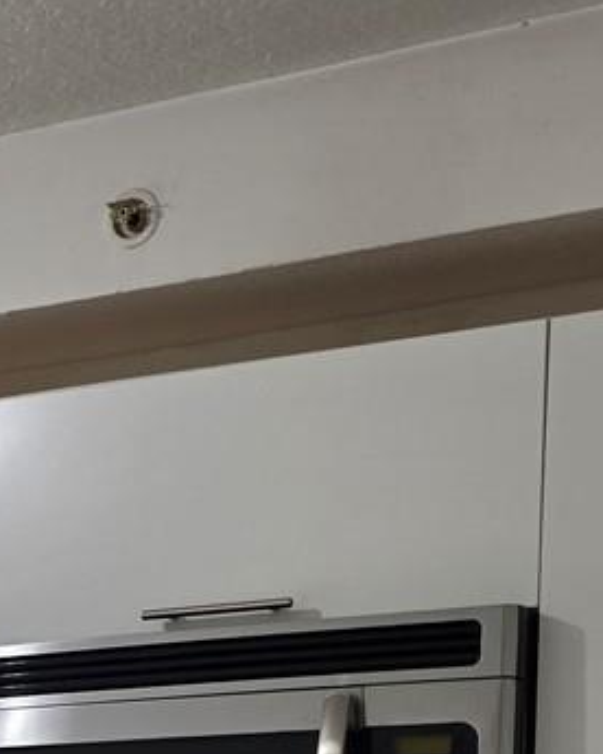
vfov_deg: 17.0
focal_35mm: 104
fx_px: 2320
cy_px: 1062
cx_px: -374
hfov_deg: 13.7
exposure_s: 1/120
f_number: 1.7
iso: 64
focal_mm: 6.3
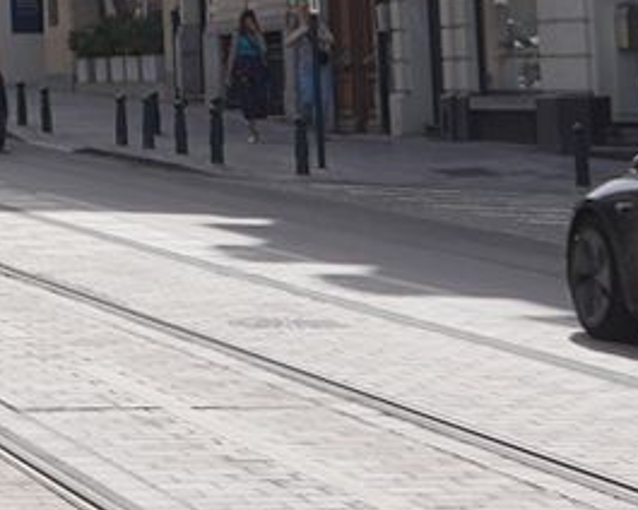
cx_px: -580
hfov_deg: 10.5
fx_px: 3210
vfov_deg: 8.7
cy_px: -464
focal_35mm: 170
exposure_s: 1/100
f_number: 16
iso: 100
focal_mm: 24
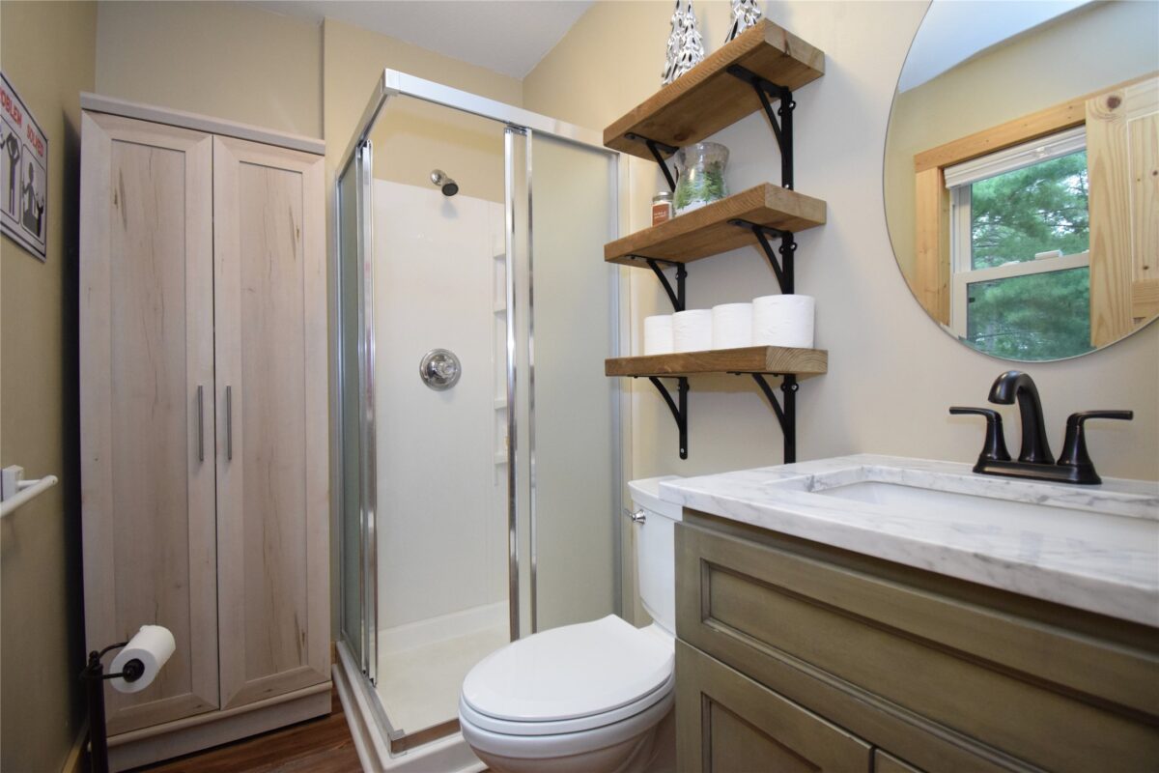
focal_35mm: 15
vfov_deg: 77.3
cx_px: 580
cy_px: 386
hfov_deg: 100.4
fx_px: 483
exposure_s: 1/60
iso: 2200
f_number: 4.5
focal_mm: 10
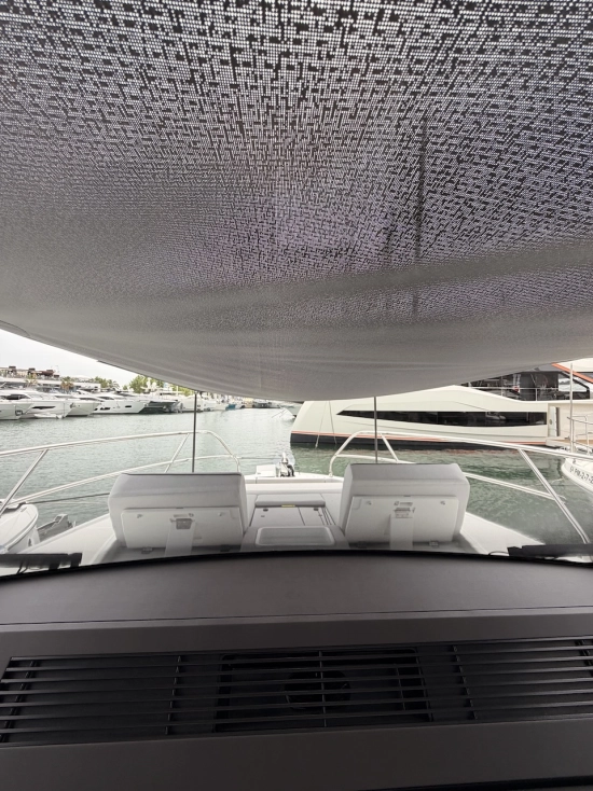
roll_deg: +0.4
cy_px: 396
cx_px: 296
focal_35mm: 14
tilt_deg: +1.5
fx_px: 320
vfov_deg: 102.1
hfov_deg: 85.6
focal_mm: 2.22
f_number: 2.2
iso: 50
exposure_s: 1/502
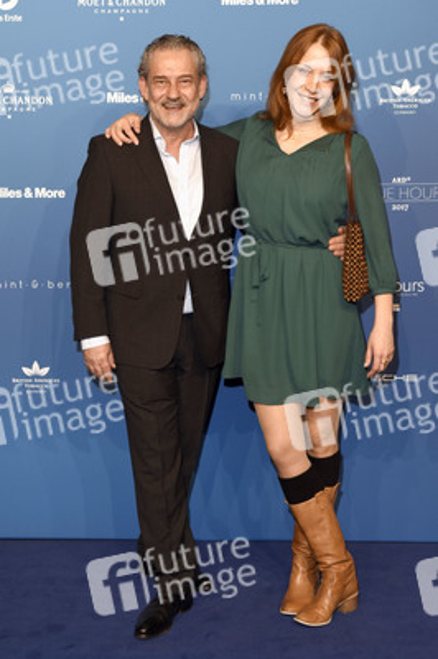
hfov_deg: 23.7
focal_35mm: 57
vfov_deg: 35.1
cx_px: 219
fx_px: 1042
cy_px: 330
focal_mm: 38
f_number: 4
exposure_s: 1/320
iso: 400
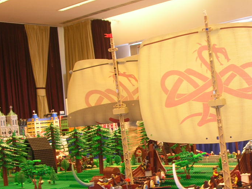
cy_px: 139
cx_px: 183
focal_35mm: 71
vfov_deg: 20.6
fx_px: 517
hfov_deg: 27.1
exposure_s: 1/5.8
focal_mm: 8
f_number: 3.2
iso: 54
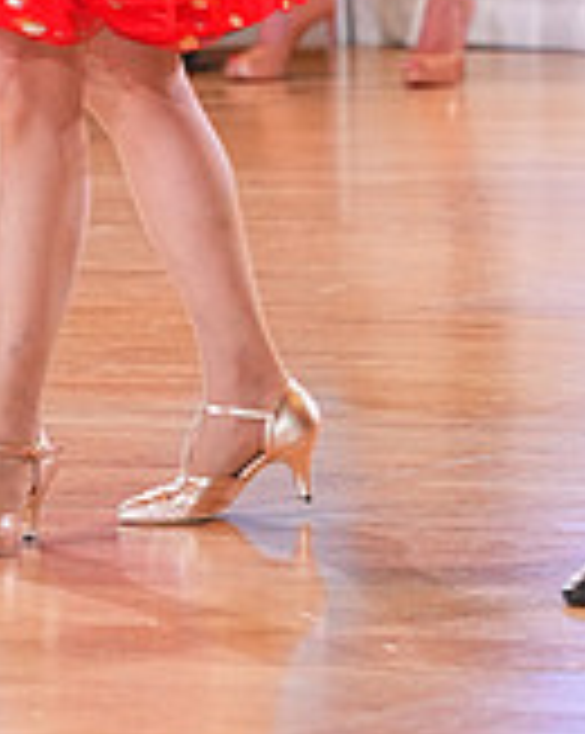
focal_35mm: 494
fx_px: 10711
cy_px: -279
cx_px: 425
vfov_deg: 3.9
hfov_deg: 3.1
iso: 2000
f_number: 4
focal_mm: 148
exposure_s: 1/200
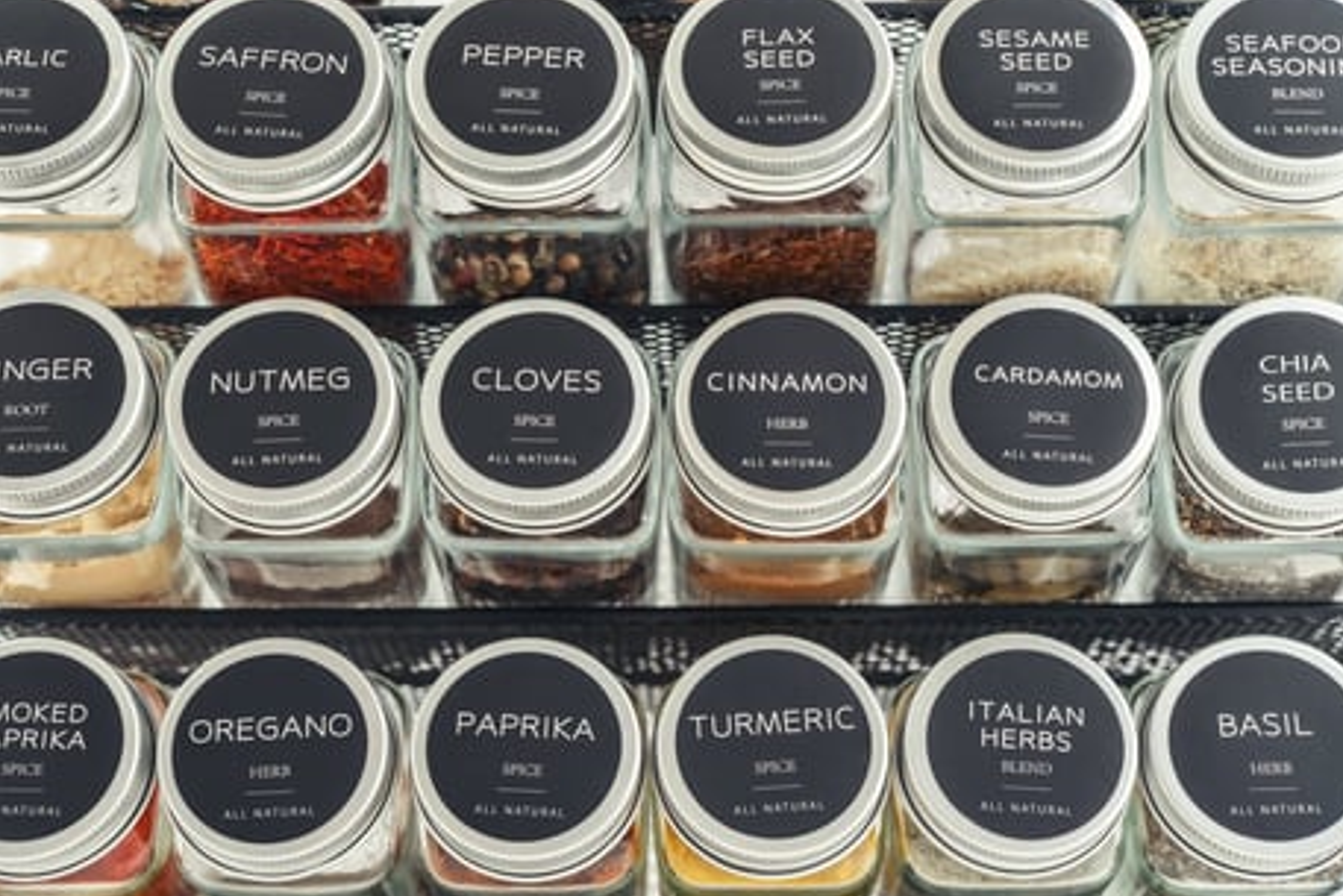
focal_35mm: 63
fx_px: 2351
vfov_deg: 21.6
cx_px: 652
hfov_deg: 31.9
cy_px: 449
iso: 160
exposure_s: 1/160
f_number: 6.3
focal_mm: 60
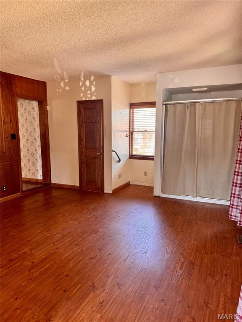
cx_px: 121
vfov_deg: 71.6
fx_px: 224
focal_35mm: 24
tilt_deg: -8.0
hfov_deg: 56.8
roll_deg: +1.2
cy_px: 161
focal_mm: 6.76
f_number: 1.78
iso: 200
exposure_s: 1/72
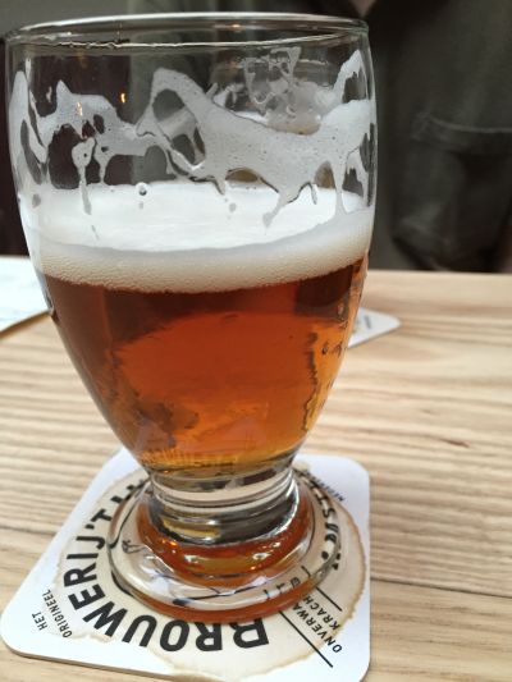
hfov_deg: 48.2
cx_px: 256
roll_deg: +1.1
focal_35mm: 29
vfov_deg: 61.6
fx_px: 572
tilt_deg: -23.5
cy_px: 341
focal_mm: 4.15
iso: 125
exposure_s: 1/30
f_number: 2.2
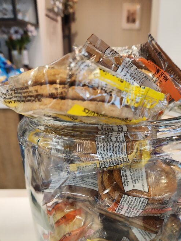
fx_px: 251
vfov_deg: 49.7
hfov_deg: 39.5
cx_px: 111
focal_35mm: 36
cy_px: 174
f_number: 1.8
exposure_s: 1/100
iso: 320
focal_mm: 5.4
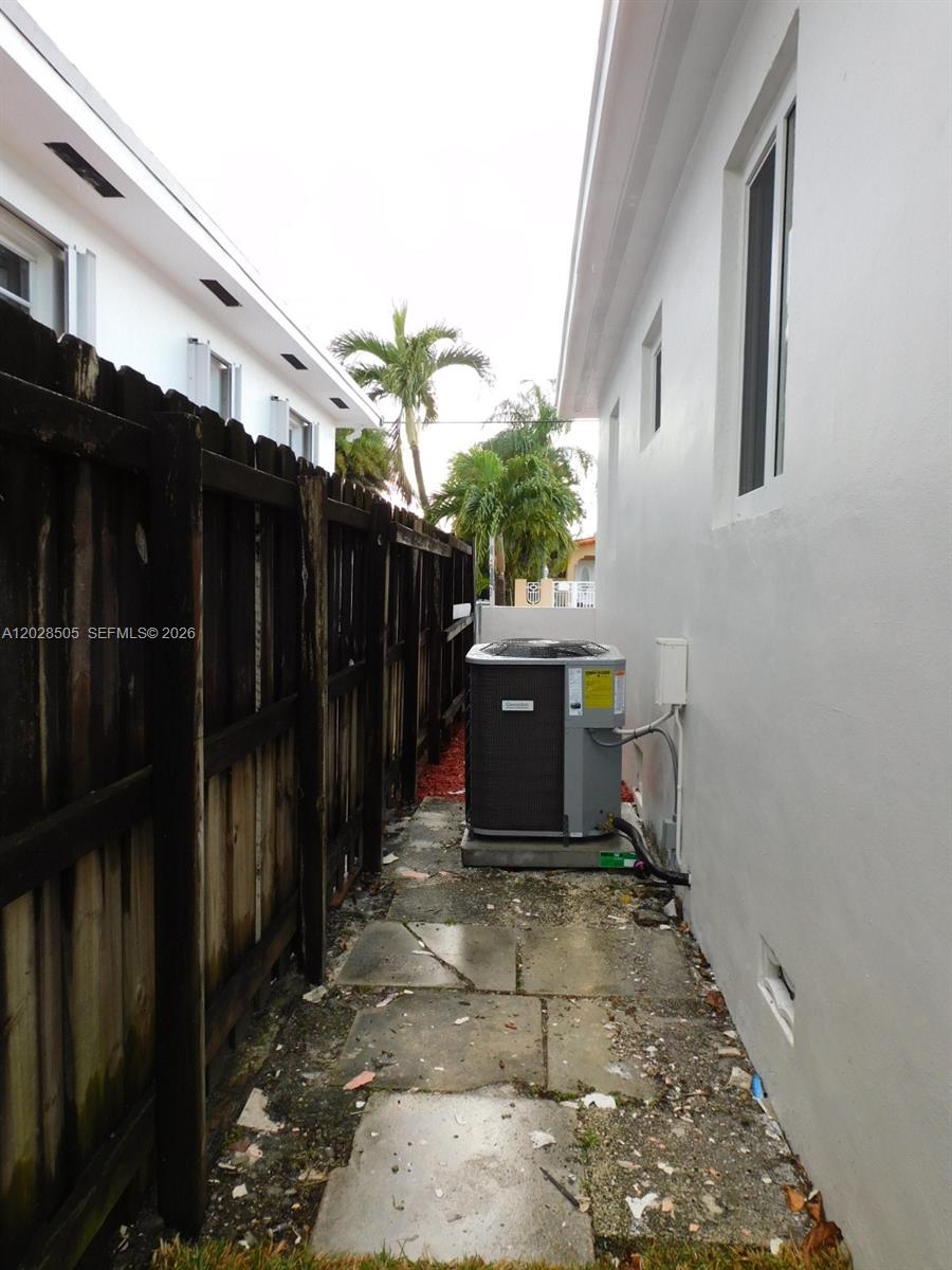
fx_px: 880
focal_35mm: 24
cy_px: 635
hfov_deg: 56.8
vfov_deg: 71.6
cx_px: 476
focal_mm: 4.3
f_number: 3.3
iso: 125
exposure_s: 1/125
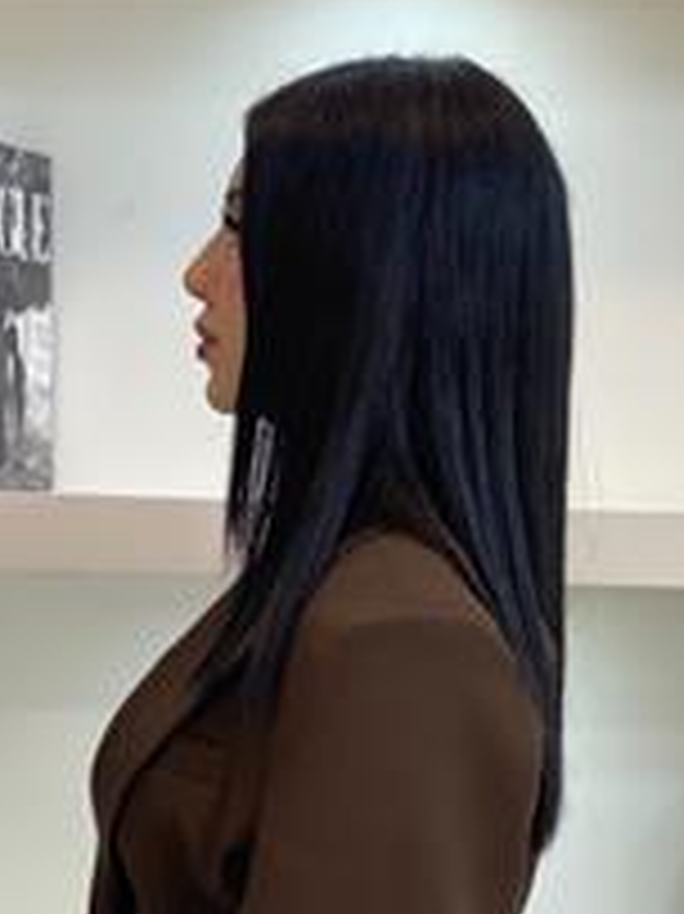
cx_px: 328
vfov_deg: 18.1
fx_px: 2796
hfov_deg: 13.9
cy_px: 907
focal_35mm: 106
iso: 125
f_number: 2
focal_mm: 6
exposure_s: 1/100
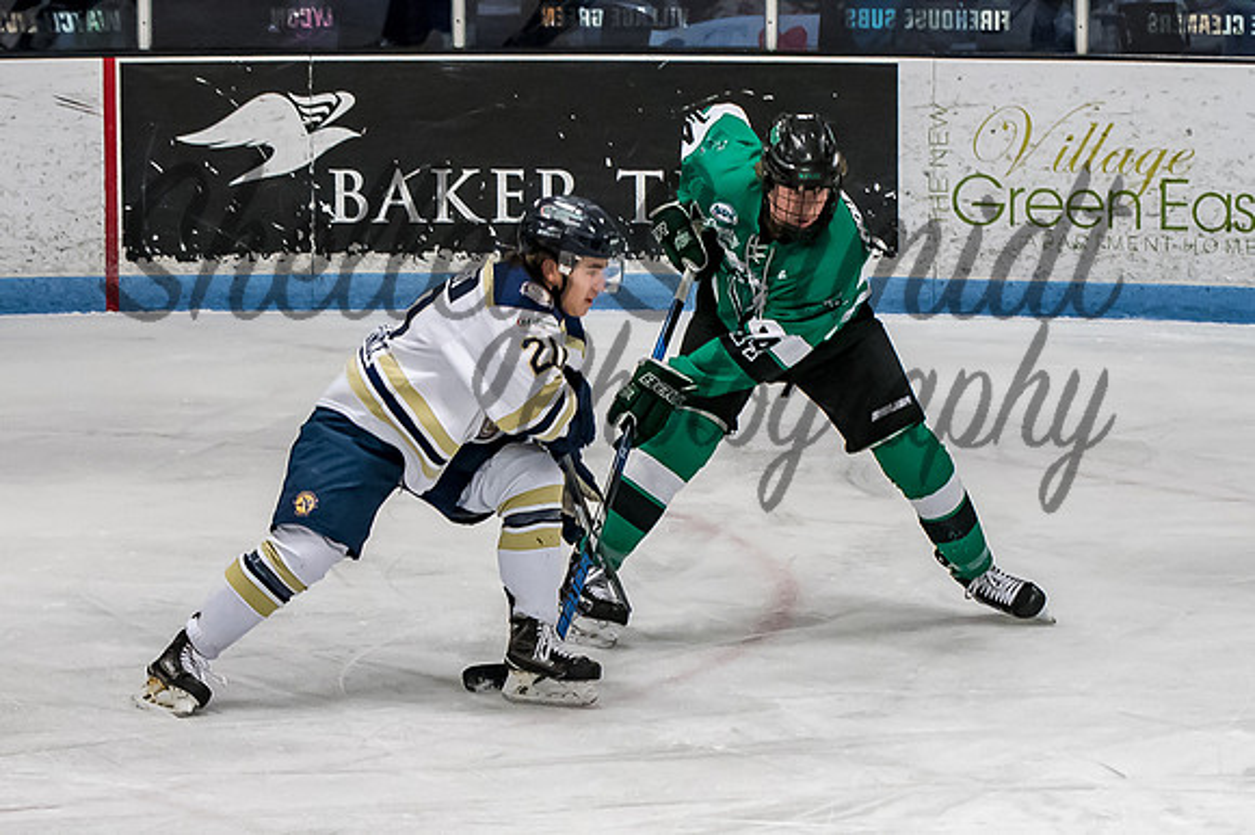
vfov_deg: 6.4
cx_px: 642
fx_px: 7493
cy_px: 478
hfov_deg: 9.6
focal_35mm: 215
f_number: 4
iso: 2500
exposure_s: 1/800
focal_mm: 80
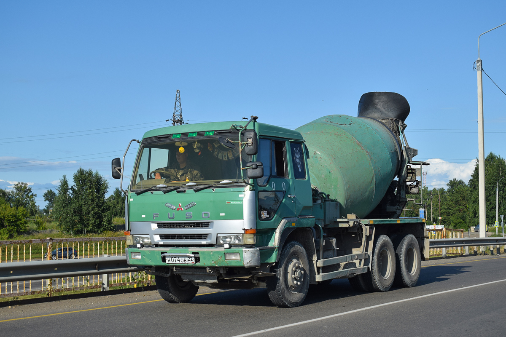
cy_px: 168
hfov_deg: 36.9
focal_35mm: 54
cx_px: 253
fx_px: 759
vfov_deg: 25.1
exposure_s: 1/1250
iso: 200
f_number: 6.3
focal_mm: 36
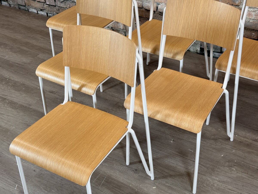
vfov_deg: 30.3
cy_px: 97
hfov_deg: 39.7
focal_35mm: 48
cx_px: 129
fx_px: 358
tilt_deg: -37.6
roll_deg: +2.6
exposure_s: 1/75
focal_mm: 6.76
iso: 80
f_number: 1.78
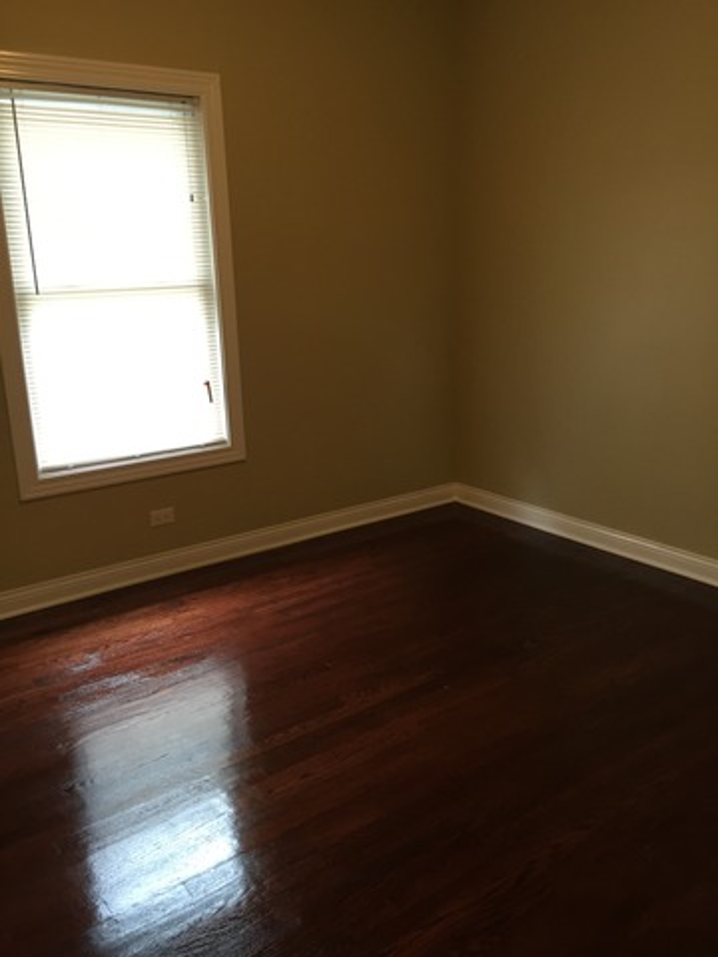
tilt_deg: -13.9
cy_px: 478
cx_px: 359
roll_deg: +1.4
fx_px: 802
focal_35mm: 29
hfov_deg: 48.2
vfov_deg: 61.7
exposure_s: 1/30
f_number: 2.2
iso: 100
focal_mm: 4.15
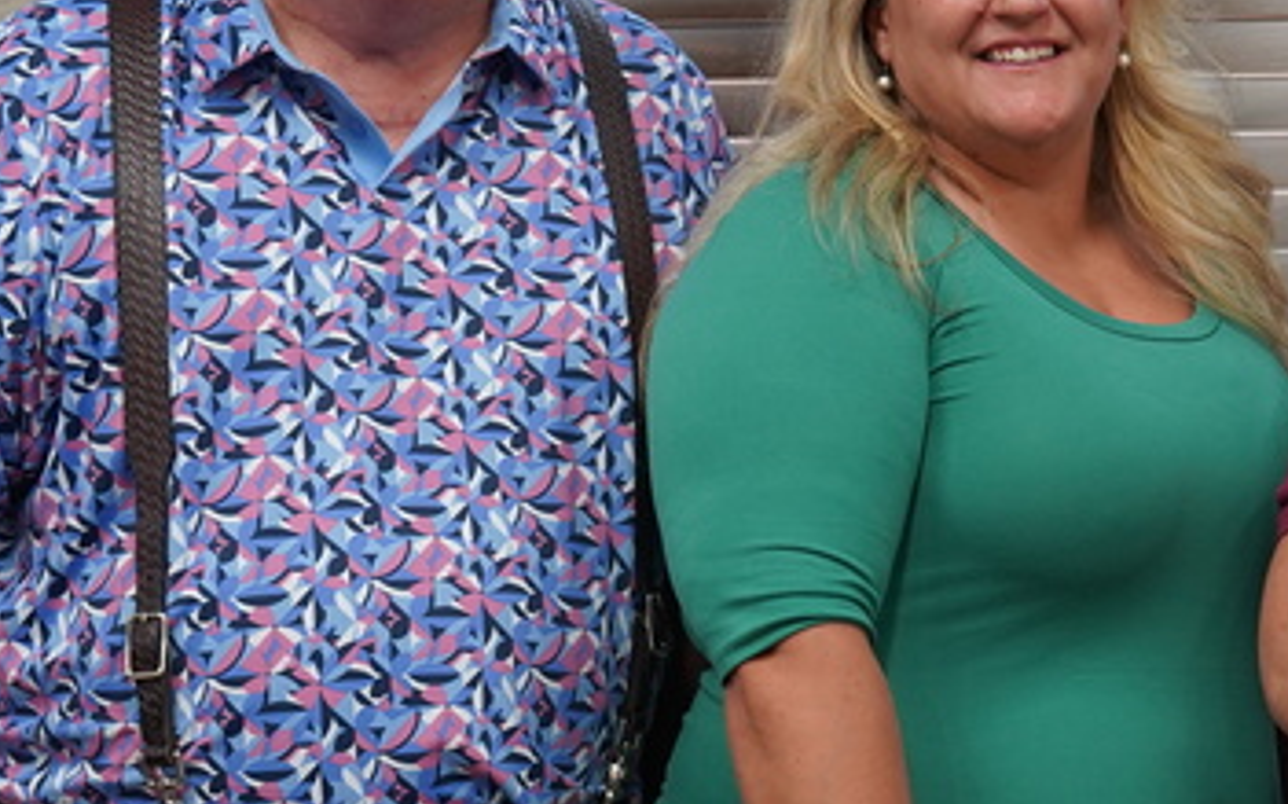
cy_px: 505
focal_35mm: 125
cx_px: 1651
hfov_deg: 15.9
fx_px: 4386
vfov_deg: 10.5
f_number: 4
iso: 1250
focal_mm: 42
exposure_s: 1/160
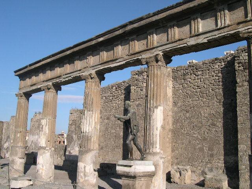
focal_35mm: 38
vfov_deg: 37.7
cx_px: 126
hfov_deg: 49.0
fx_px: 277
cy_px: 94
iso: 100
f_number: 7.6
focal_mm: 8
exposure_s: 1/213
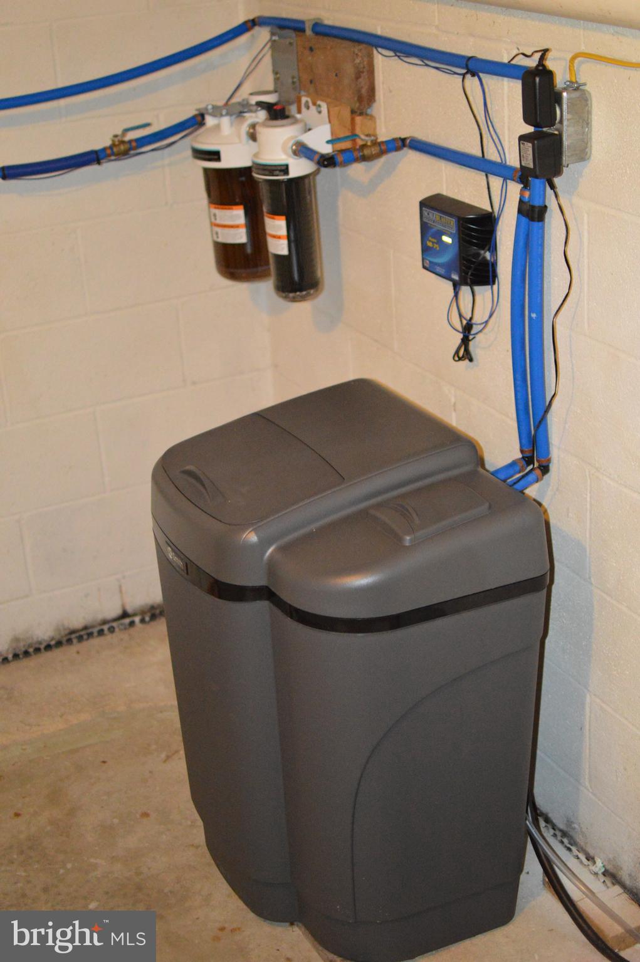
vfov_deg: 37.9
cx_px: 320
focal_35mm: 52
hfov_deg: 25.7
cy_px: 481
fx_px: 1402
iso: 3200
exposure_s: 1/60
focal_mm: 35
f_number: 1.8
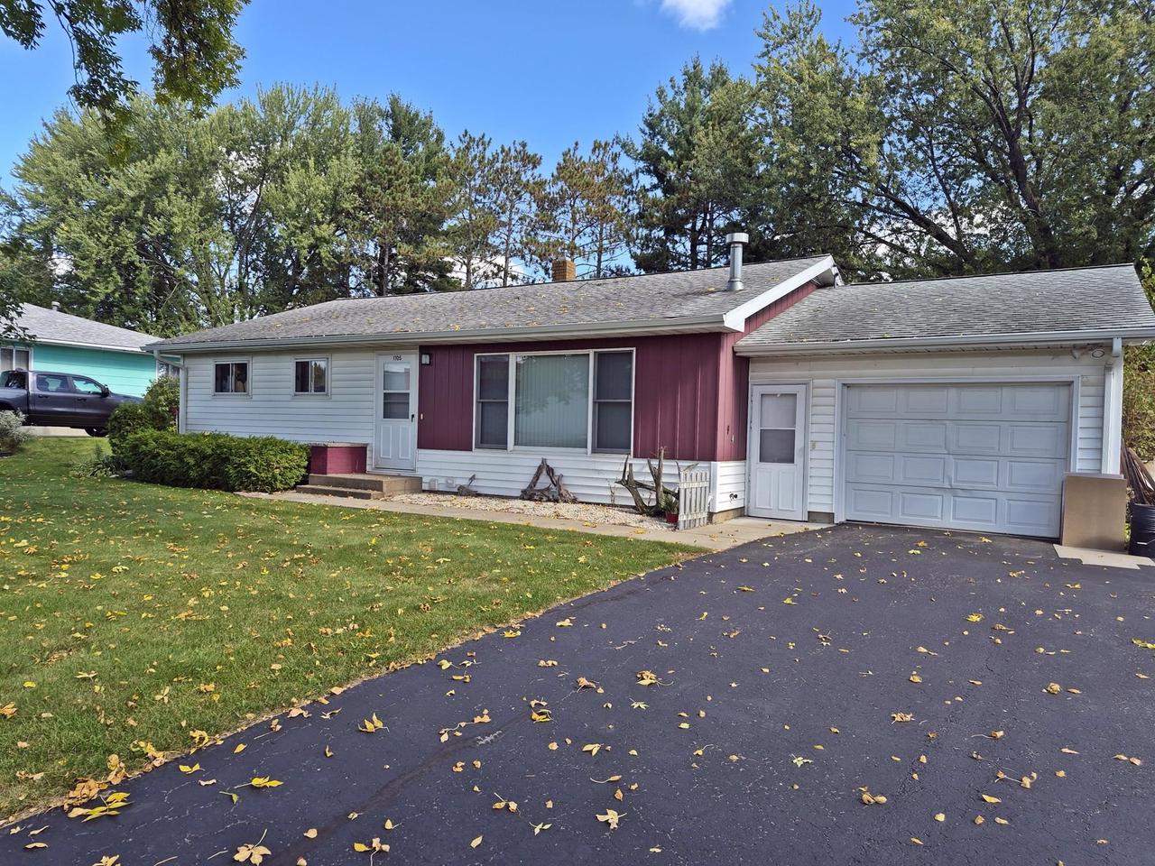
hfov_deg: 73.9
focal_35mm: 23
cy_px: 433
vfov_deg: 58.9
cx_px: 578
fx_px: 767
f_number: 1.8
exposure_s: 1/1456
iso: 80
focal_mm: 5.4
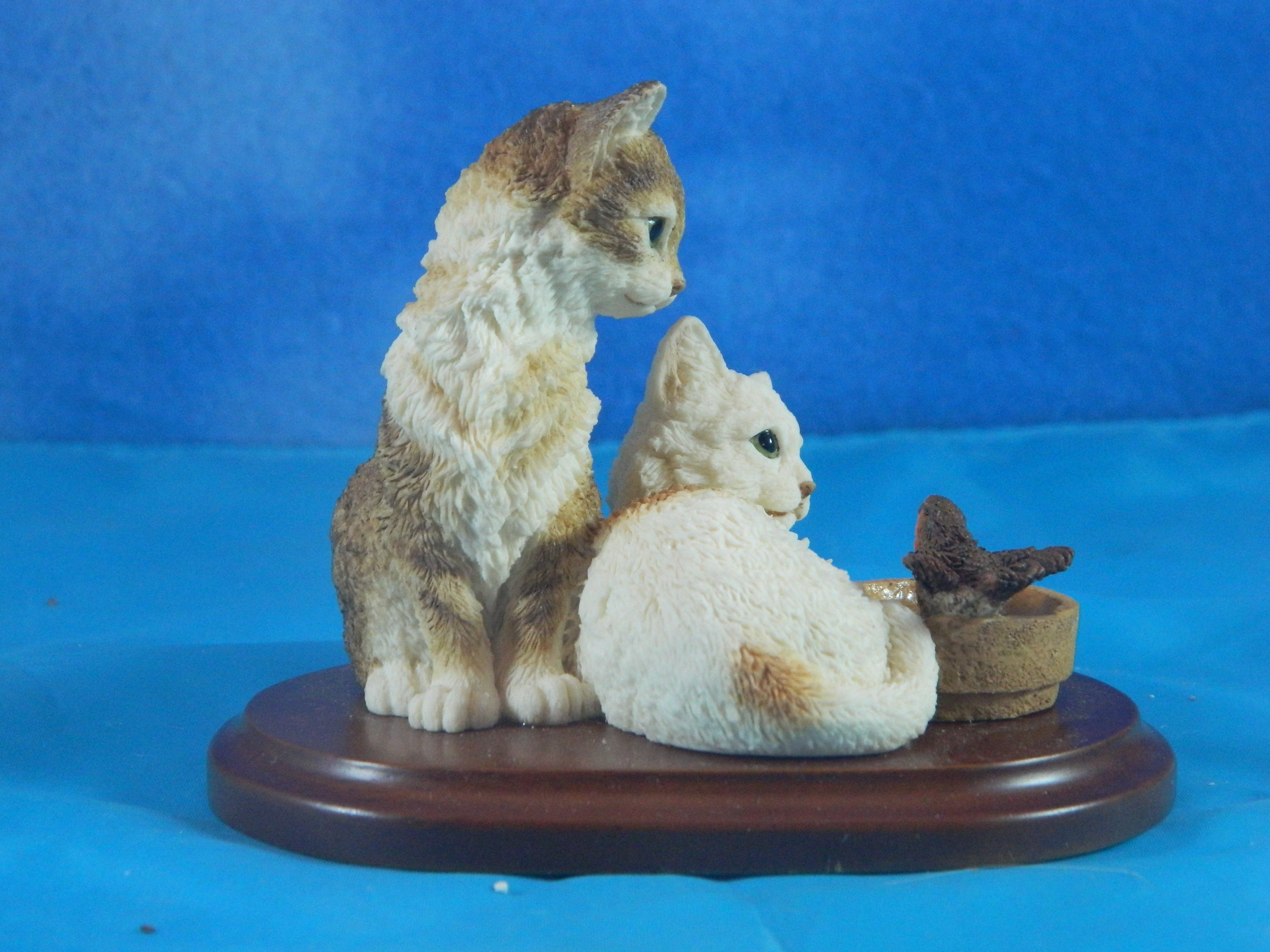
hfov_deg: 23.3
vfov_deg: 17.6
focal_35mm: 84
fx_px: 3082
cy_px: 476
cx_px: 635
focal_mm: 15.1
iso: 400
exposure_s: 1/40
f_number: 4.2
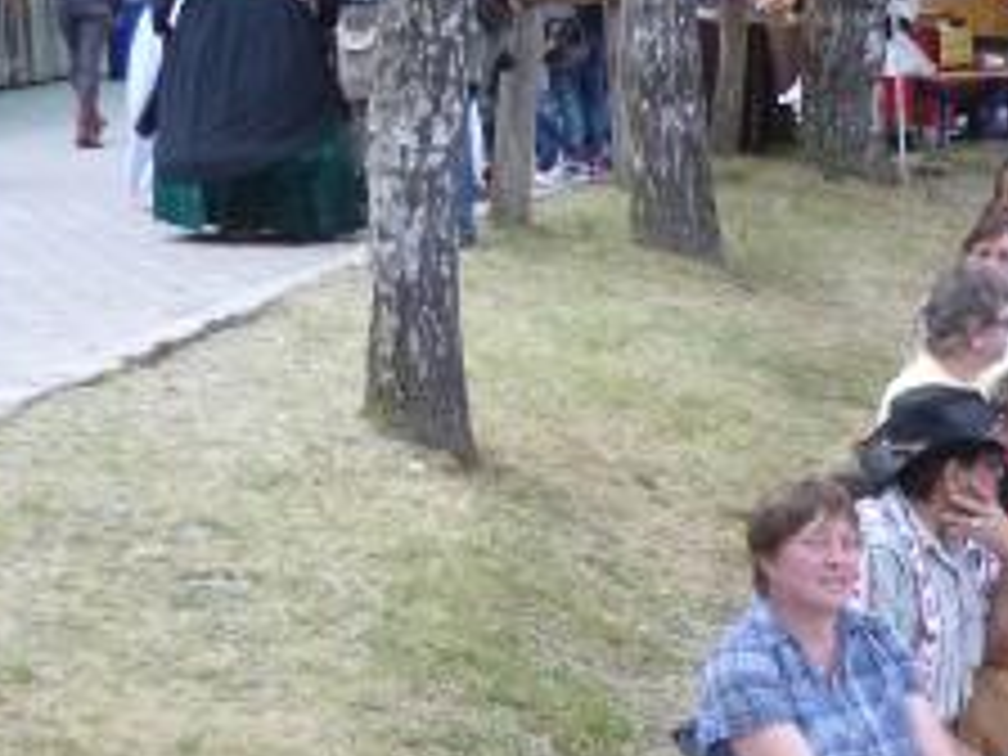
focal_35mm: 110
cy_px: 598
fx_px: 3203
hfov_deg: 17.7
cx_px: 878
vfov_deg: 13.4
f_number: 3.8
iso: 400
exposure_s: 1/60
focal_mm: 7.4
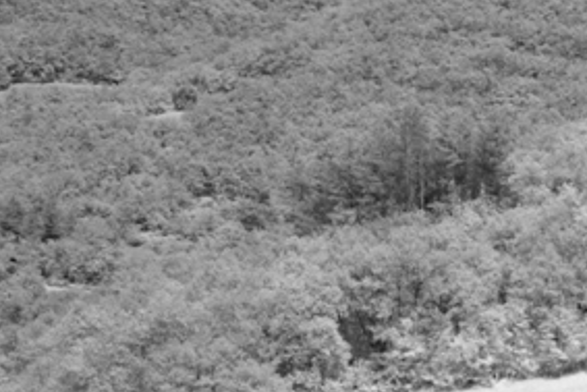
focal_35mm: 255
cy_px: 637
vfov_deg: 5.3
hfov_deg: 7.6
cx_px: 1388
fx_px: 4160
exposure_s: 1/500
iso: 500
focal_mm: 50
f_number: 8
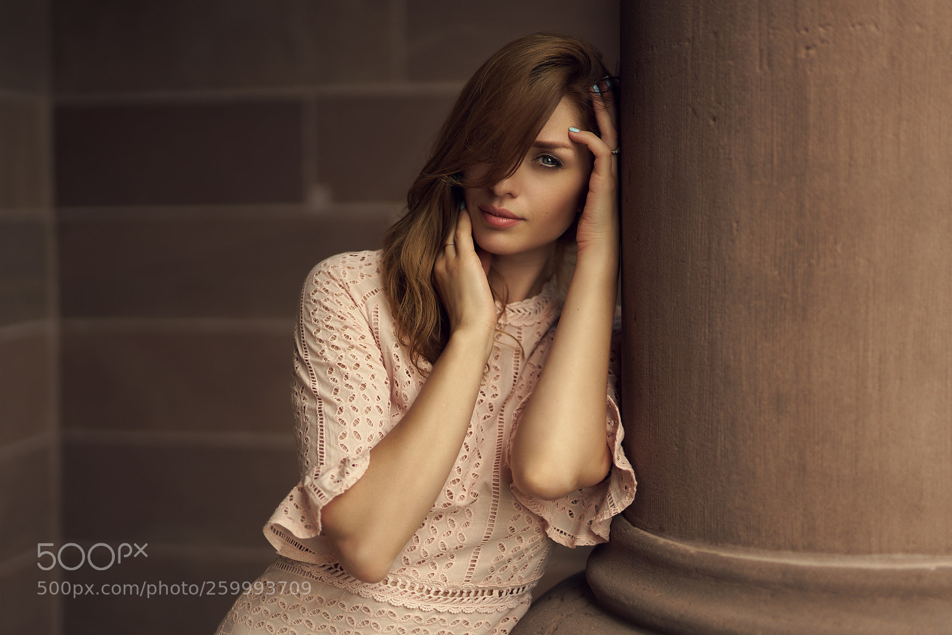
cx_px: 476
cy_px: 318
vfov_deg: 27.0
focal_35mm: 50
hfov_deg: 39.6
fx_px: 1322
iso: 100
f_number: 1.4
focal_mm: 50
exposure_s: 1/2500
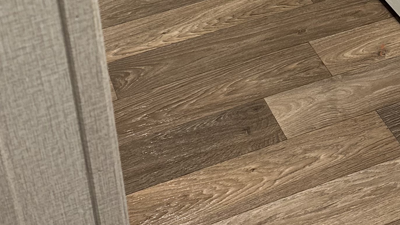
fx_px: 817
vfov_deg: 14.7
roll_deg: +2.6
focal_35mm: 77
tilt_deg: -29.4
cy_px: -103
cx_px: 240
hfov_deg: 27.5
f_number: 1.78
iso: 320
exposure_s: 1/60
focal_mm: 6.86
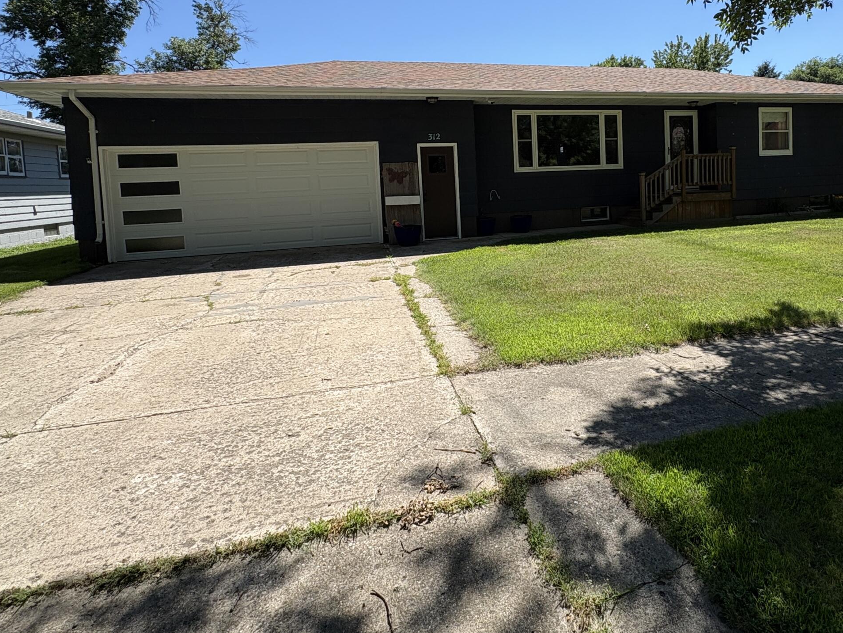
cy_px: 214
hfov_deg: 75.2
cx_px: 523
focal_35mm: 22
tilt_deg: -3.7
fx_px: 536
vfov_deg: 59.7
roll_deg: +2.7
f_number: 2.2
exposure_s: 1/1277
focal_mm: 2.22
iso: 50
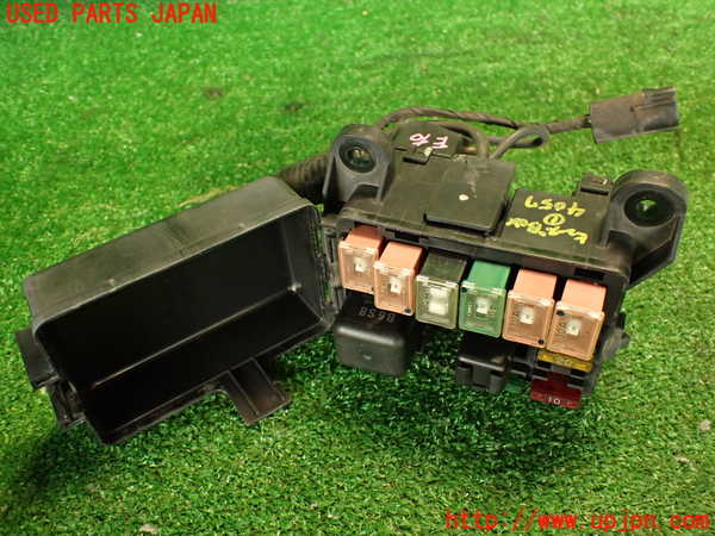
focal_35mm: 30
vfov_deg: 46.8
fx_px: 620
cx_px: 358
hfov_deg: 60.0
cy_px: 268
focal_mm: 5.4
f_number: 2.3
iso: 400
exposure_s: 1/30
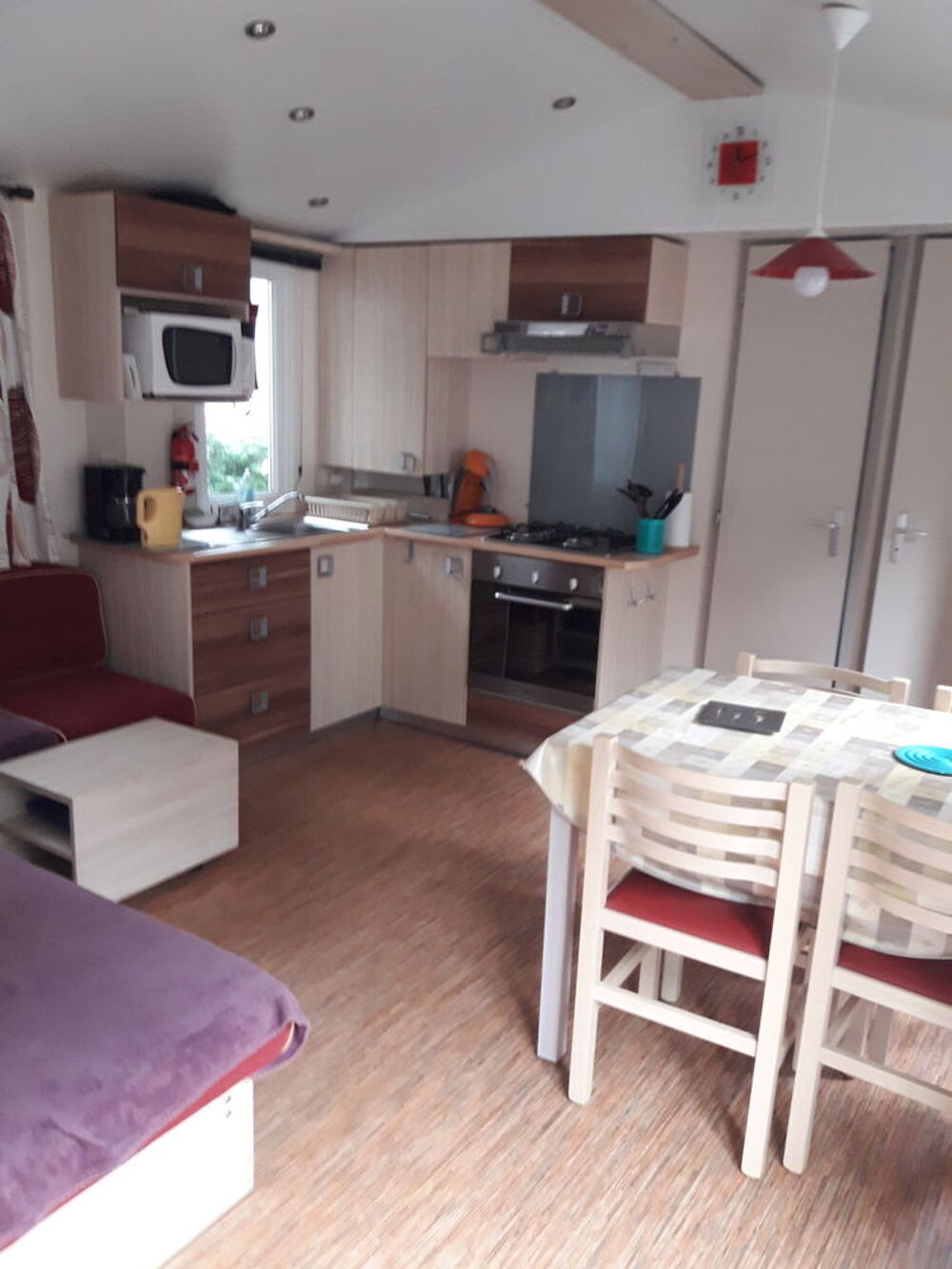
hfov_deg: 49.8
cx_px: 476
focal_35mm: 28
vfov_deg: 63.4
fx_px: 1027
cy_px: 634
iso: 250
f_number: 1.9
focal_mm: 3.7
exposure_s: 1/17
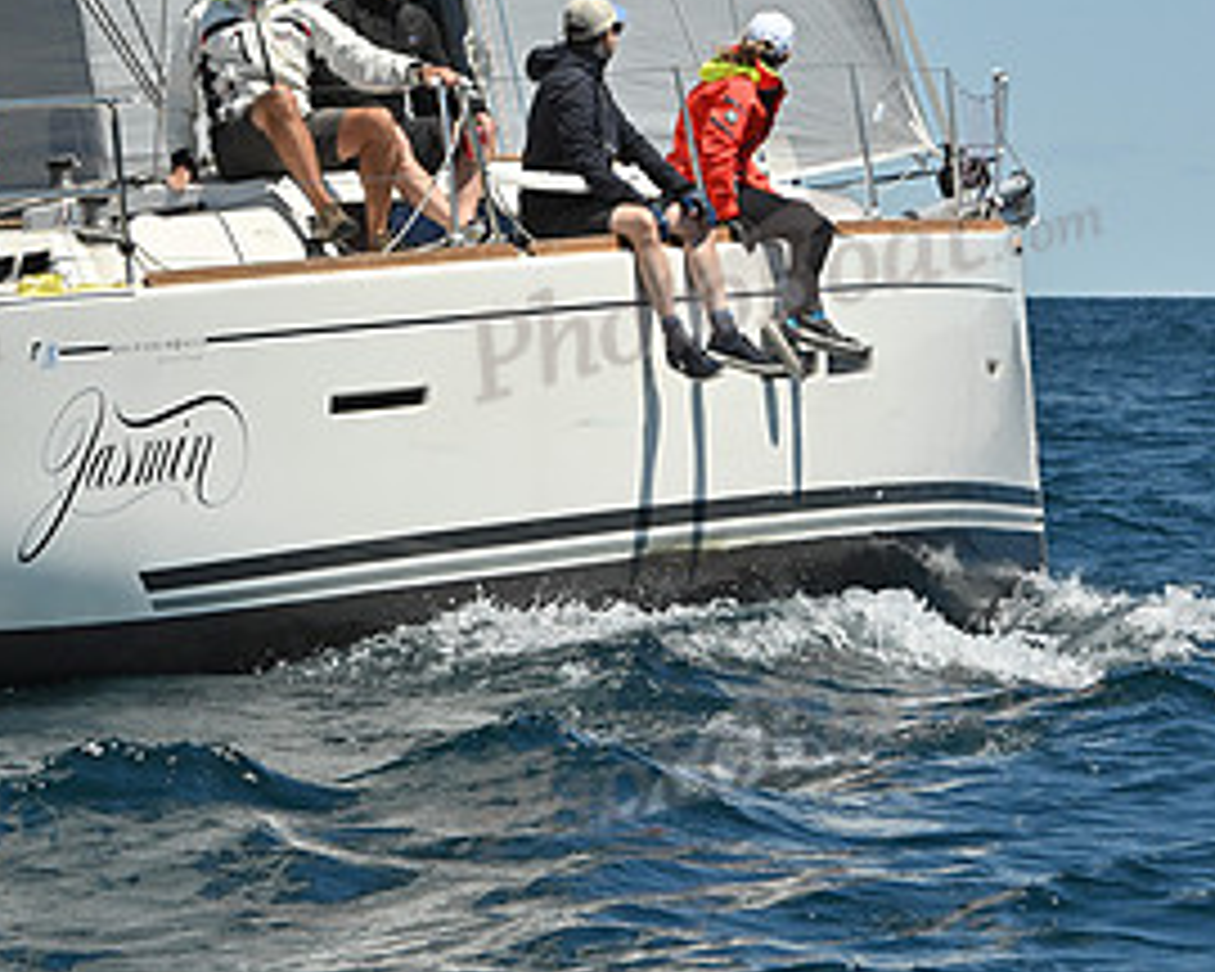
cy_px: 115
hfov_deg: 7.4
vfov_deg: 5.9
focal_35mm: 262
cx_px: 238
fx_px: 9421
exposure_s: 1/1000
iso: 320
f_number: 13
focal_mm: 130
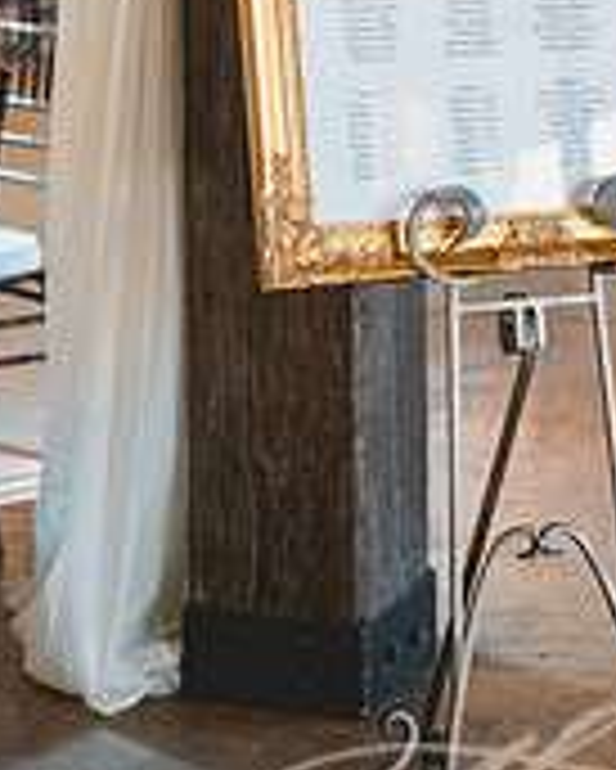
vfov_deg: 15.4
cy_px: 9
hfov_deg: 12.5
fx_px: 2801
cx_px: 492
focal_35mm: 123
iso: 160
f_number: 1.8
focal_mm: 50
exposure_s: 1/60
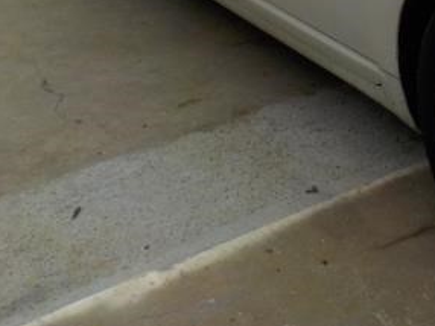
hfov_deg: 21.0
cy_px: -72
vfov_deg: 16.7
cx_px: 579
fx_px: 1055
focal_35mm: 84
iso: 125
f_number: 3.3
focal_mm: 4.1
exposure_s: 1/1000
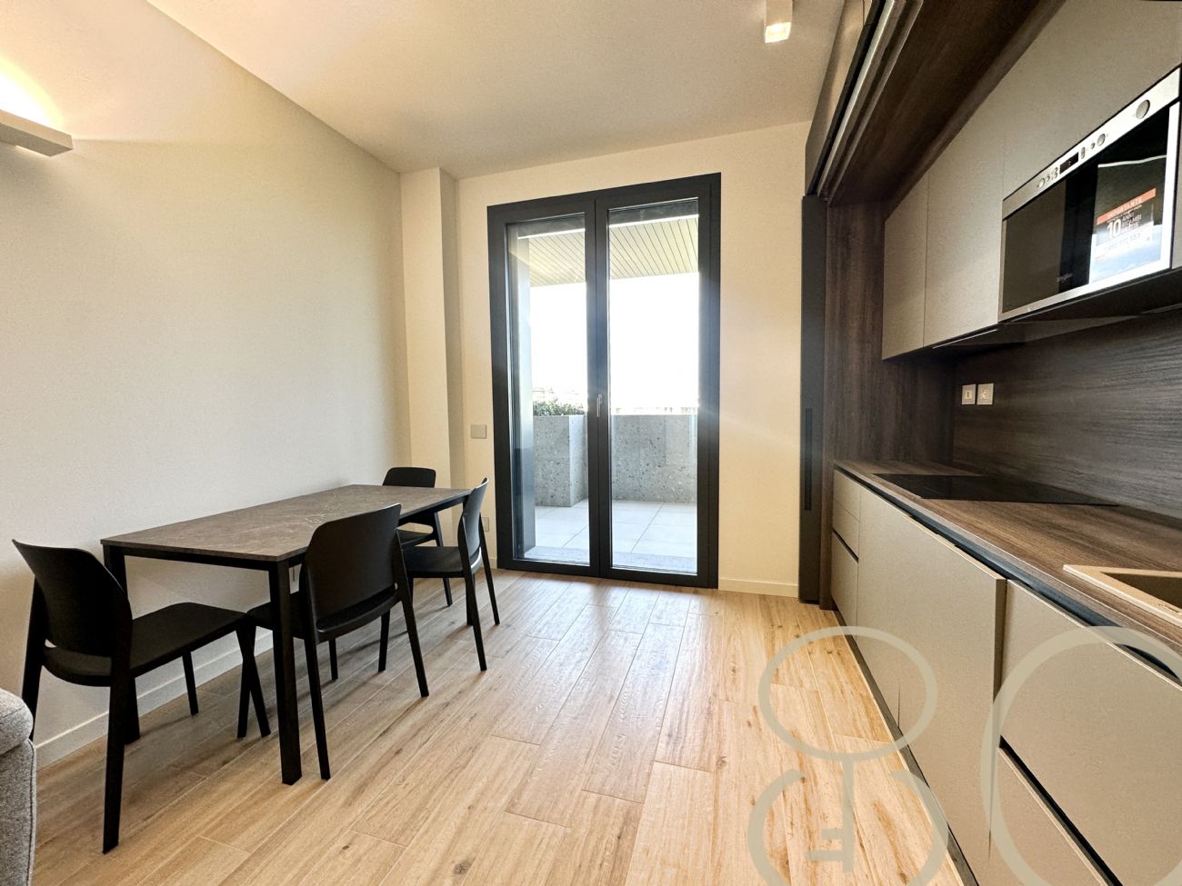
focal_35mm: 14
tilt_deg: -5.0
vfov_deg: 85.7
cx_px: 591
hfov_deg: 102.1
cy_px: 443
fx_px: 478
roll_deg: +0.0
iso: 100
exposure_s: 1/100
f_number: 2.2
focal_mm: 2.22
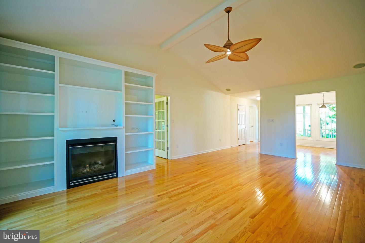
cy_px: 122
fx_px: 152
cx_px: 182
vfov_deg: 77.3
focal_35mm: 15
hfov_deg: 100.4
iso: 500
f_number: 2.8
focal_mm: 10
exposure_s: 1/30
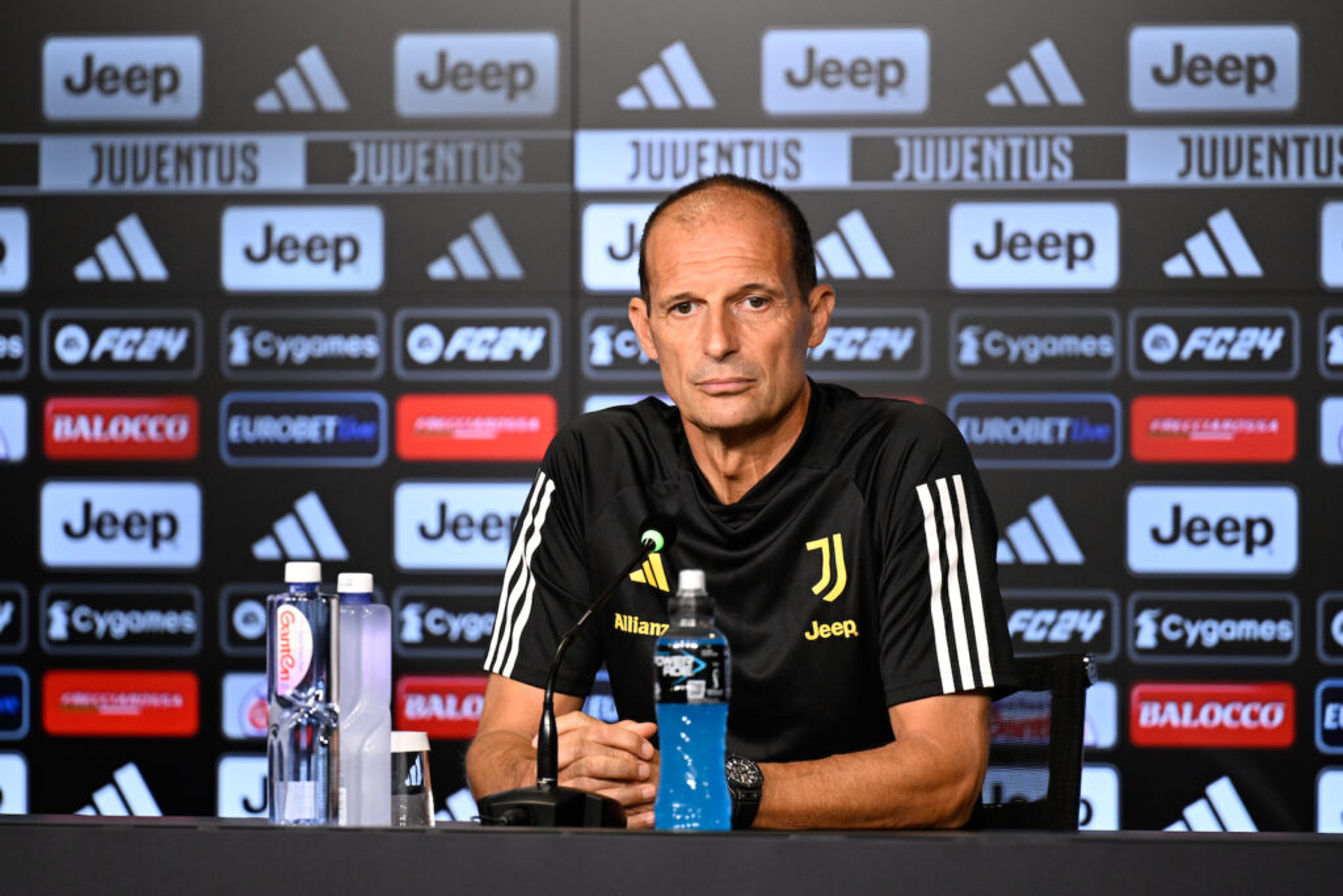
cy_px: 448
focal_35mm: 300
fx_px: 11192
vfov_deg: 4.6
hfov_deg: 6.9
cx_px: 672
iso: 1600
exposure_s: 1/400
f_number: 2.8
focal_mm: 200
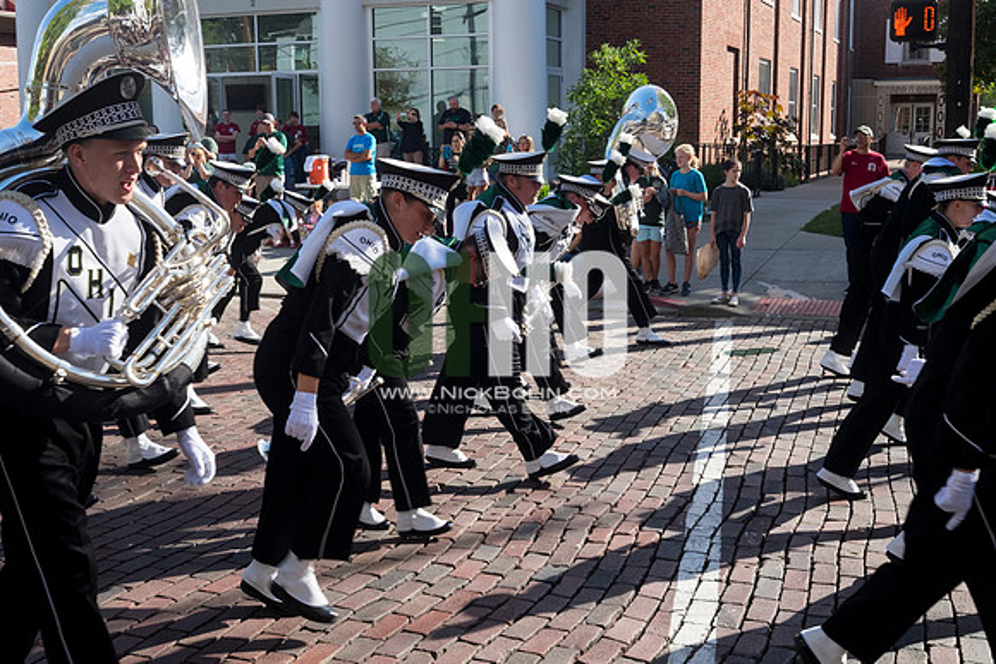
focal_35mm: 41
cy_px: 332
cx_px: 498
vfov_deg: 32.6
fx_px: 1135
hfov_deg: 47.4
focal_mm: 27
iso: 400
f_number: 10
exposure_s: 1/200
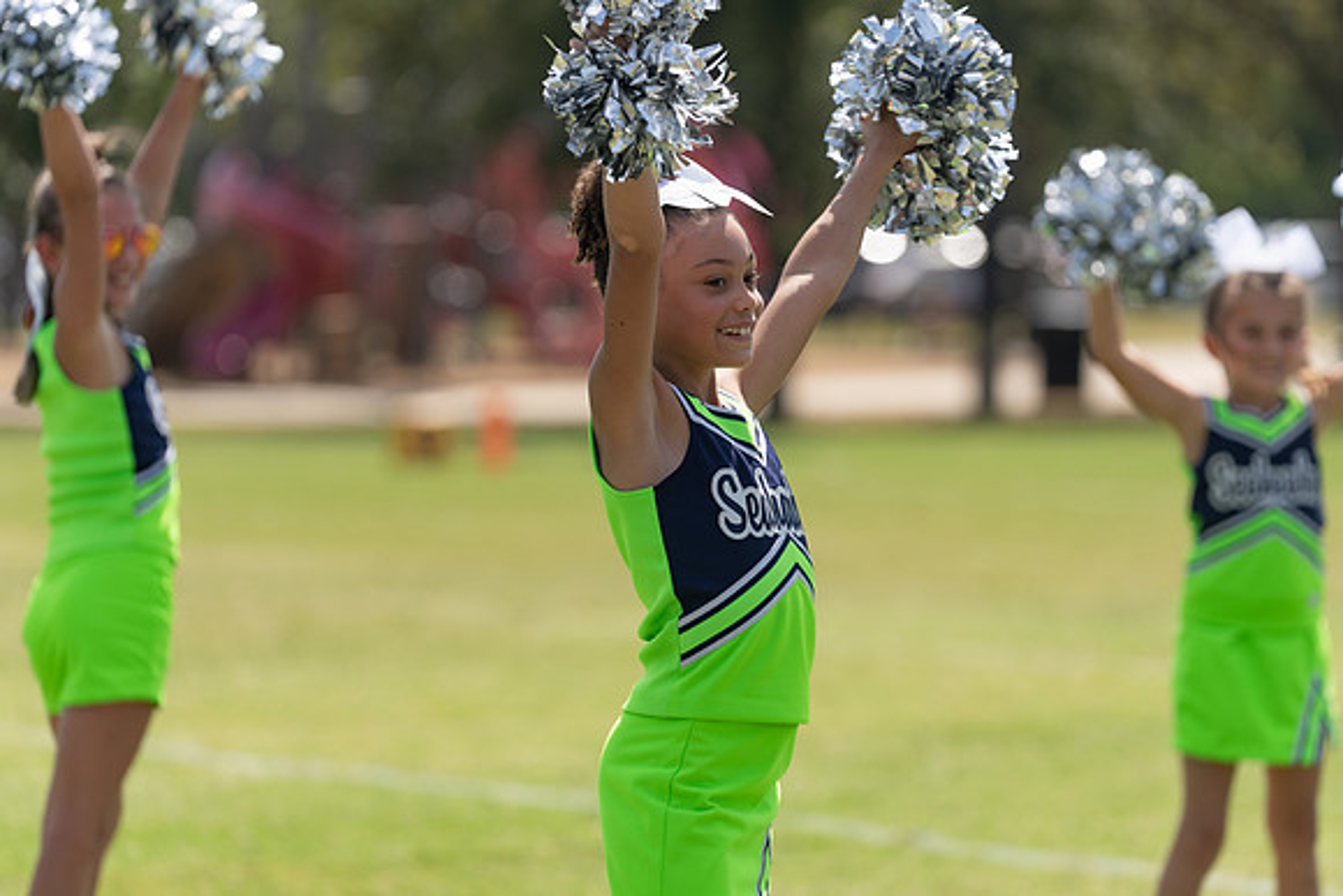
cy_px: 448
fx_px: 7463
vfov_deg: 6.9
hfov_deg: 10.3
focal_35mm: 200
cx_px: 672
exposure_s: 1/1600
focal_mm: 200
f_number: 4
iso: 160
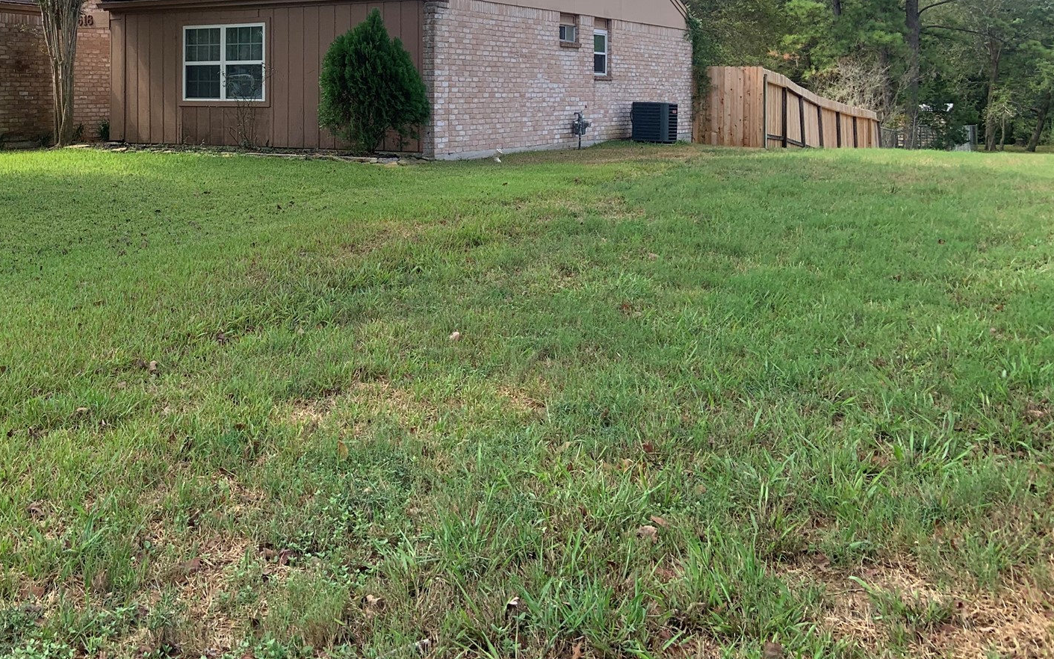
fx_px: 1149
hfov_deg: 48.1
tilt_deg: -1.0
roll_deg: +2.2
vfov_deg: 30.8
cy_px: 90
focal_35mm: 40
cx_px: 320
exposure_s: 1/664
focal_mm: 4.25
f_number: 1.8
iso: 25
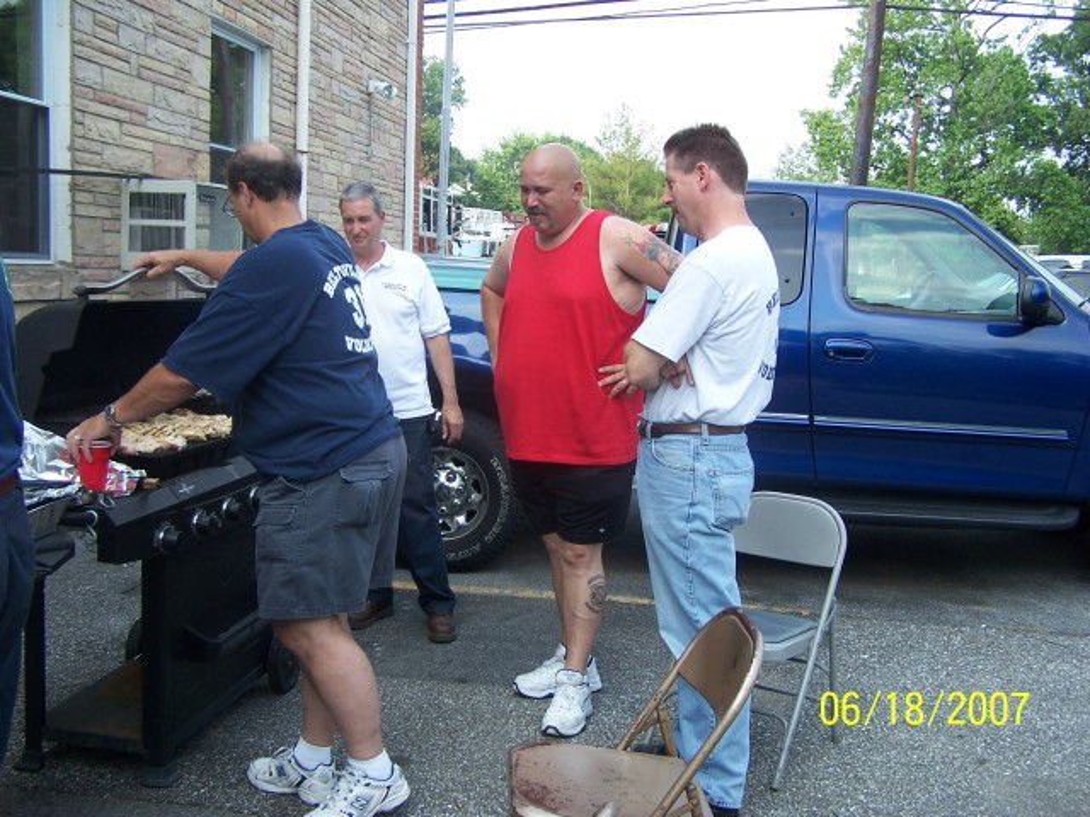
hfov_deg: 49.0
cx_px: 545
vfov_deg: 37.7
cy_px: 408
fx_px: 1197
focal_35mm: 38
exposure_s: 1/350
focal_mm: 6.3
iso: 80
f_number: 2.8
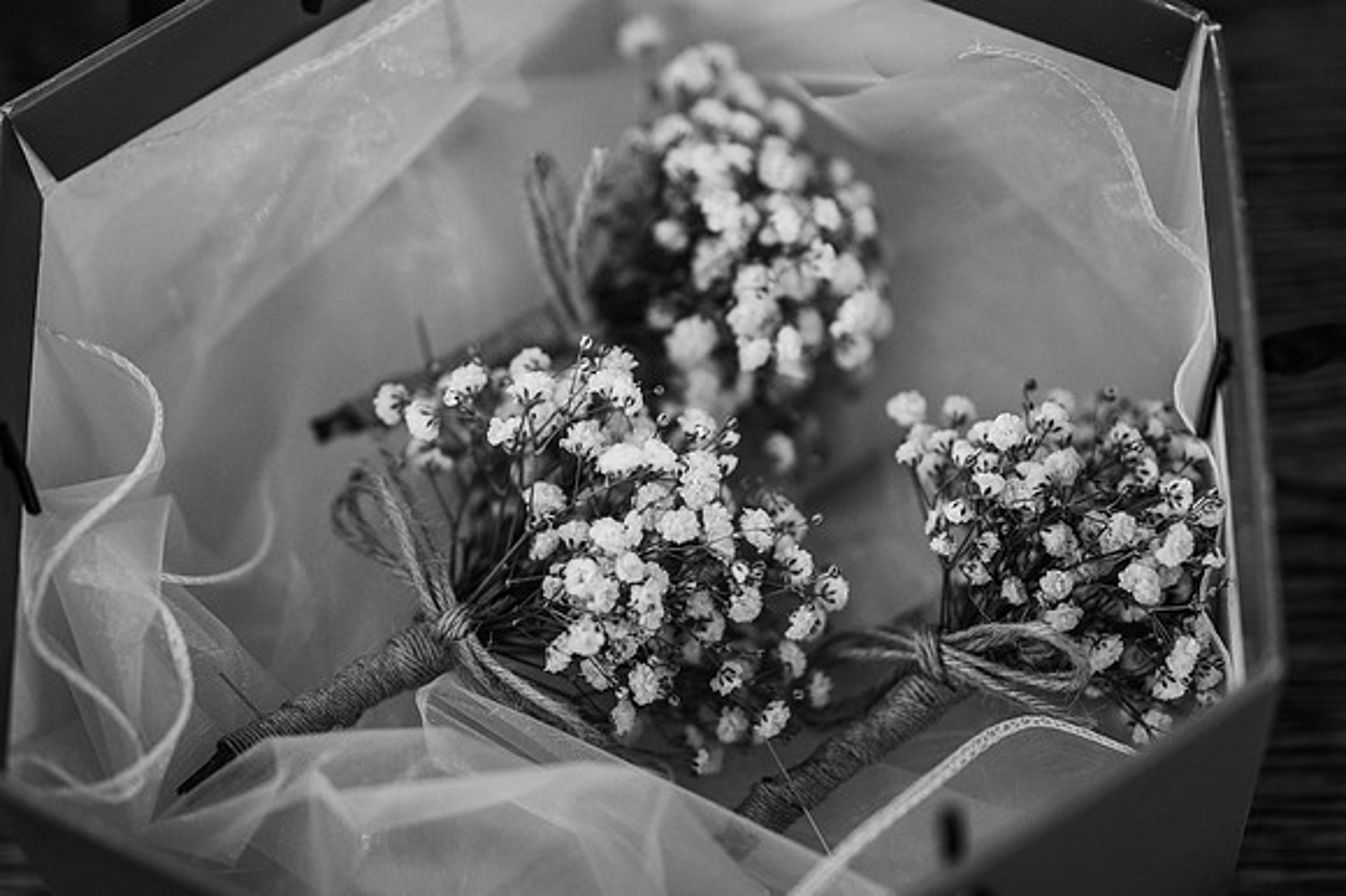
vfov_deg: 16.1
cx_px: 673
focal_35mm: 85
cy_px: 448
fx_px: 3176
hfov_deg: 23.9
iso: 1400
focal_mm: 85
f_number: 1.8
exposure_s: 1/200
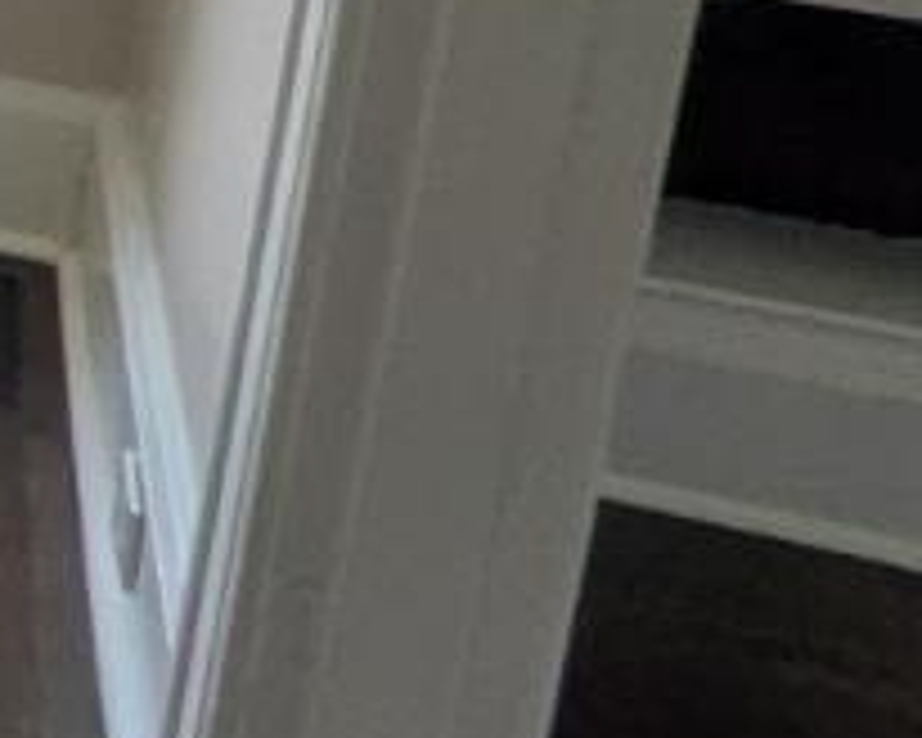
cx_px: -2433
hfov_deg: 9.2
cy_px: -479
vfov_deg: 14.1
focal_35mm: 100
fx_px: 2729
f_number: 2.2
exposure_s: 1/140
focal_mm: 1.85
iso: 52
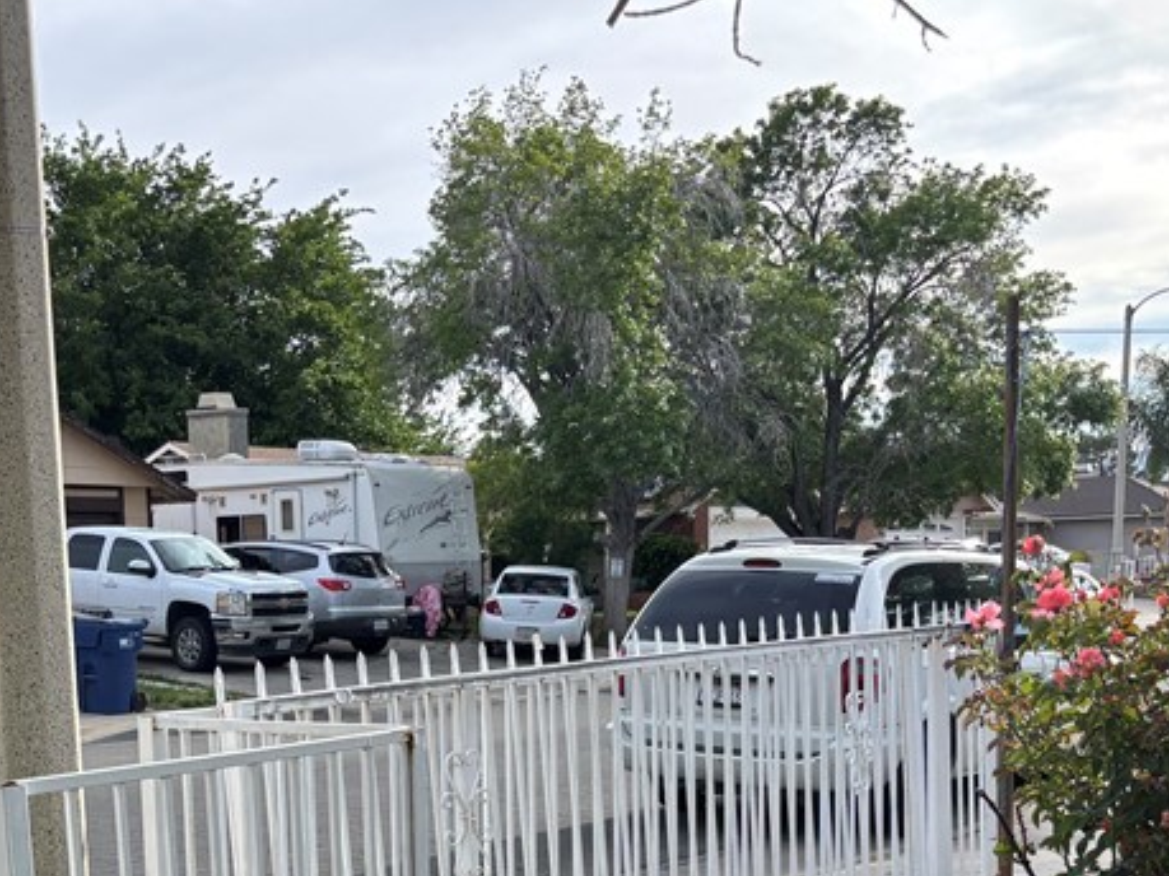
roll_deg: +2.4
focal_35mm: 58
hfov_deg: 33.0
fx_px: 1958
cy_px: 935
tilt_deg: -7.6
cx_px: 410
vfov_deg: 23.8
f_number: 1.6
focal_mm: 5.96
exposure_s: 1/1344
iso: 50
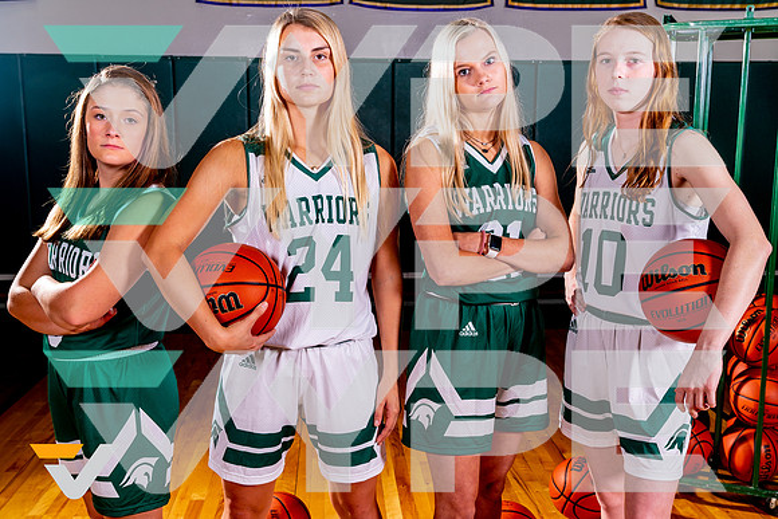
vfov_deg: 34.8
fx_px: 828
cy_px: 266
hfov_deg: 50.3
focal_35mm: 38
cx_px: 388
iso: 200
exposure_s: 1/100
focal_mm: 37
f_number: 8
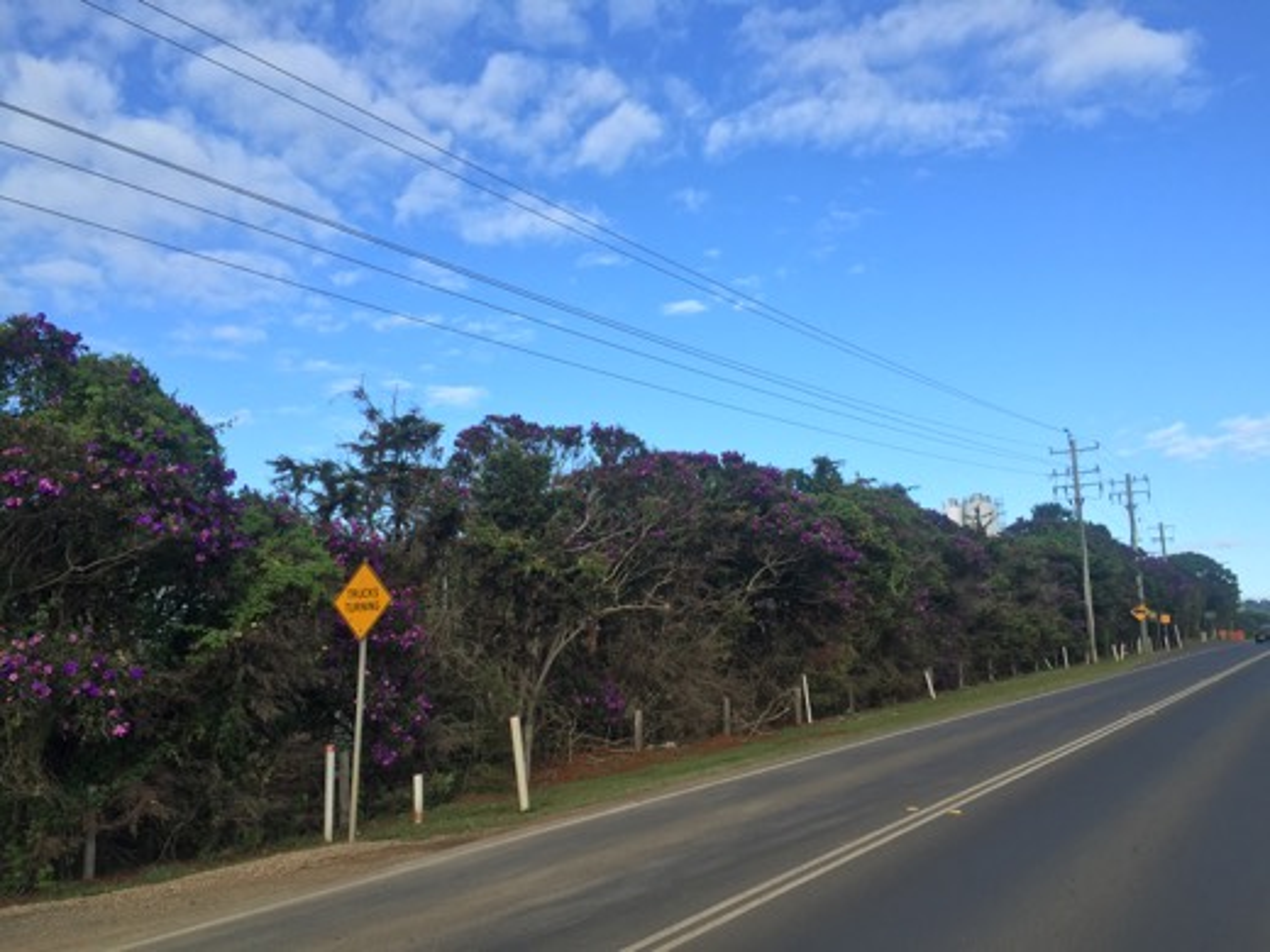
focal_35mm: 29
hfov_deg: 61.7
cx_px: 635
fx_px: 1064
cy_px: 476
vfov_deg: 48.2
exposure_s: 1/1068
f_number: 2.2
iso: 32
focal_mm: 4.15
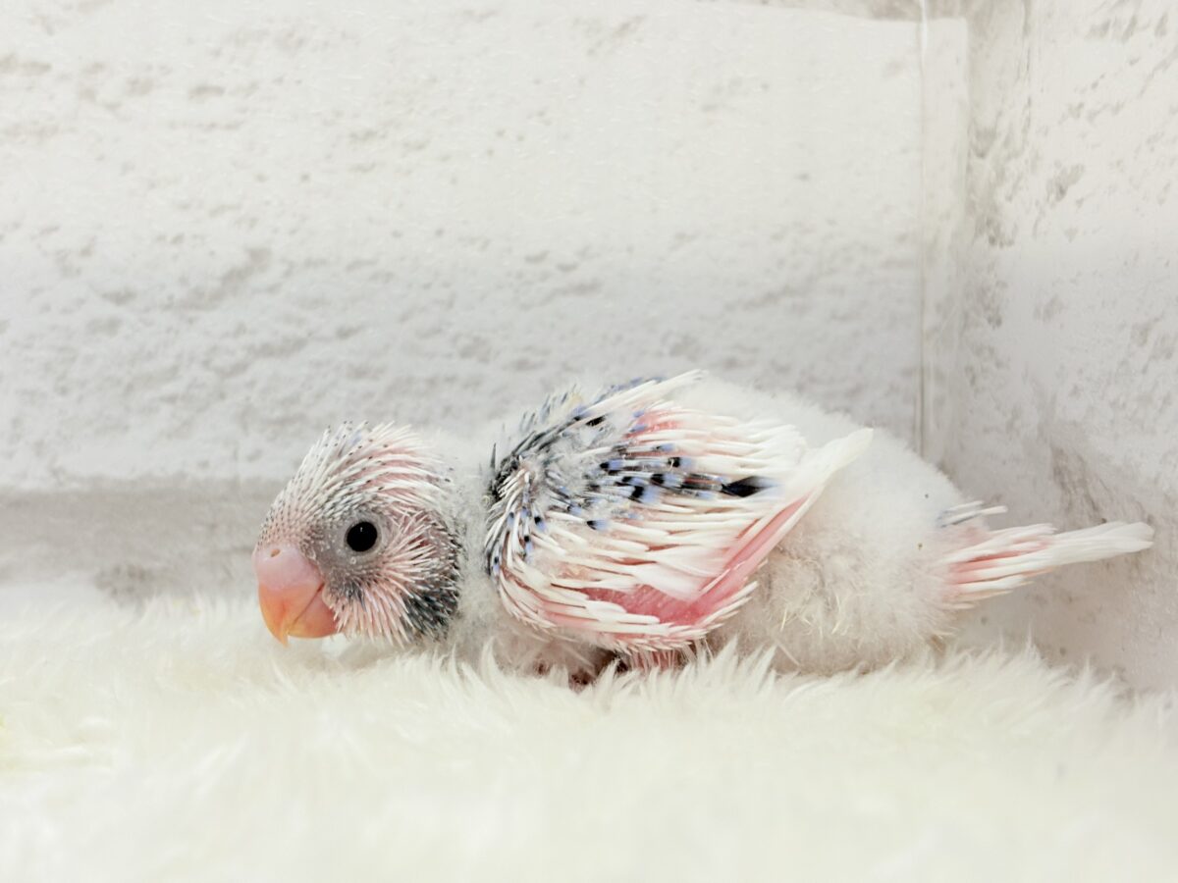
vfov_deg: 28.0
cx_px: 589
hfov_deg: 36.8
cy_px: 442
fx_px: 1770
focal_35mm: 52
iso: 40
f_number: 1.6
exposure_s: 1/50
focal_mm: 5.96
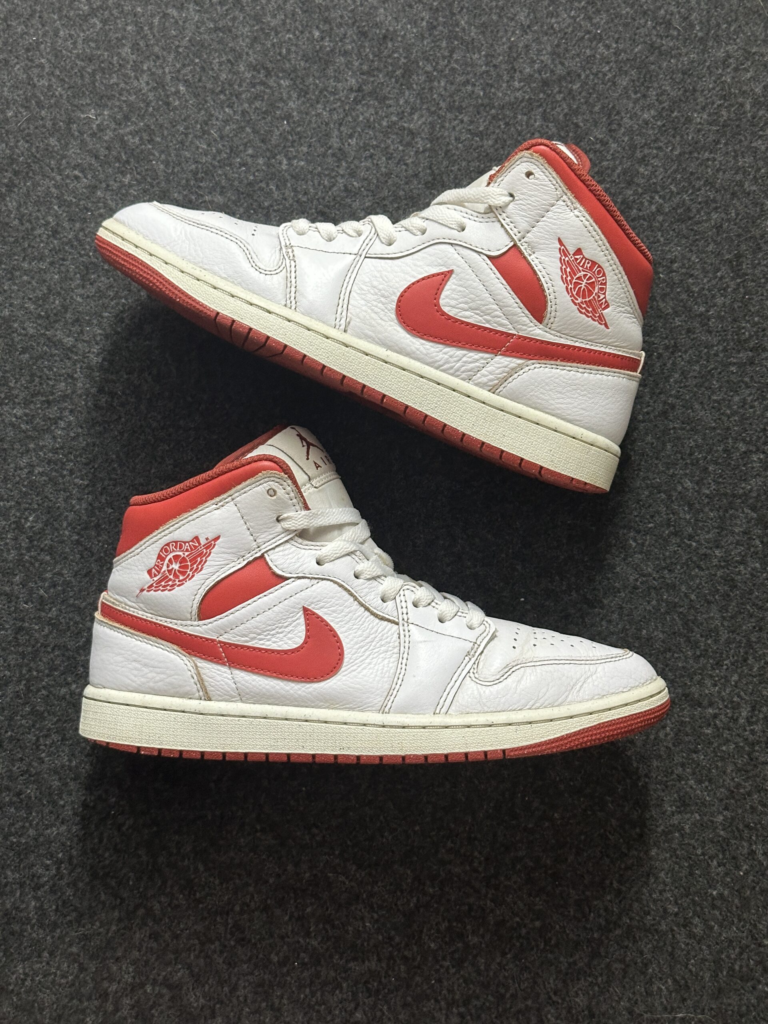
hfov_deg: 30.3
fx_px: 1420
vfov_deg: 39.7
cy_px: 512
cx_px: 384
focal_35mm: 48
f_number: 1.78
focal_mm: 6.86
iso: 250
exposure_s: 1/50
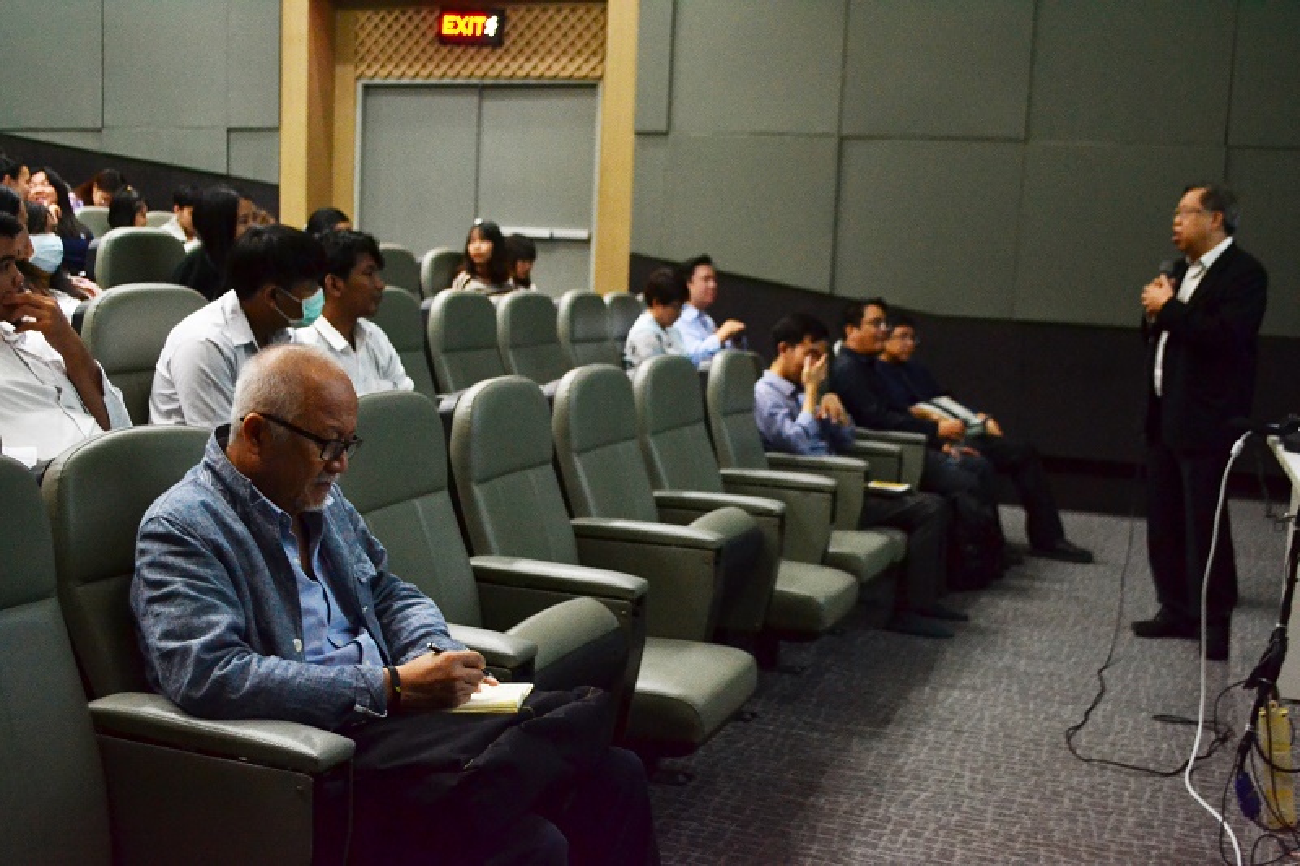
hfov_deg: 49.6
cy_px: 433
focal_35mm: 39
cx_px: 650
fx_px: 1408
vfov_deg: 34.2
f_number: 4.2
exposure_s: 1/30
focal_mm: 26
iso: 1600
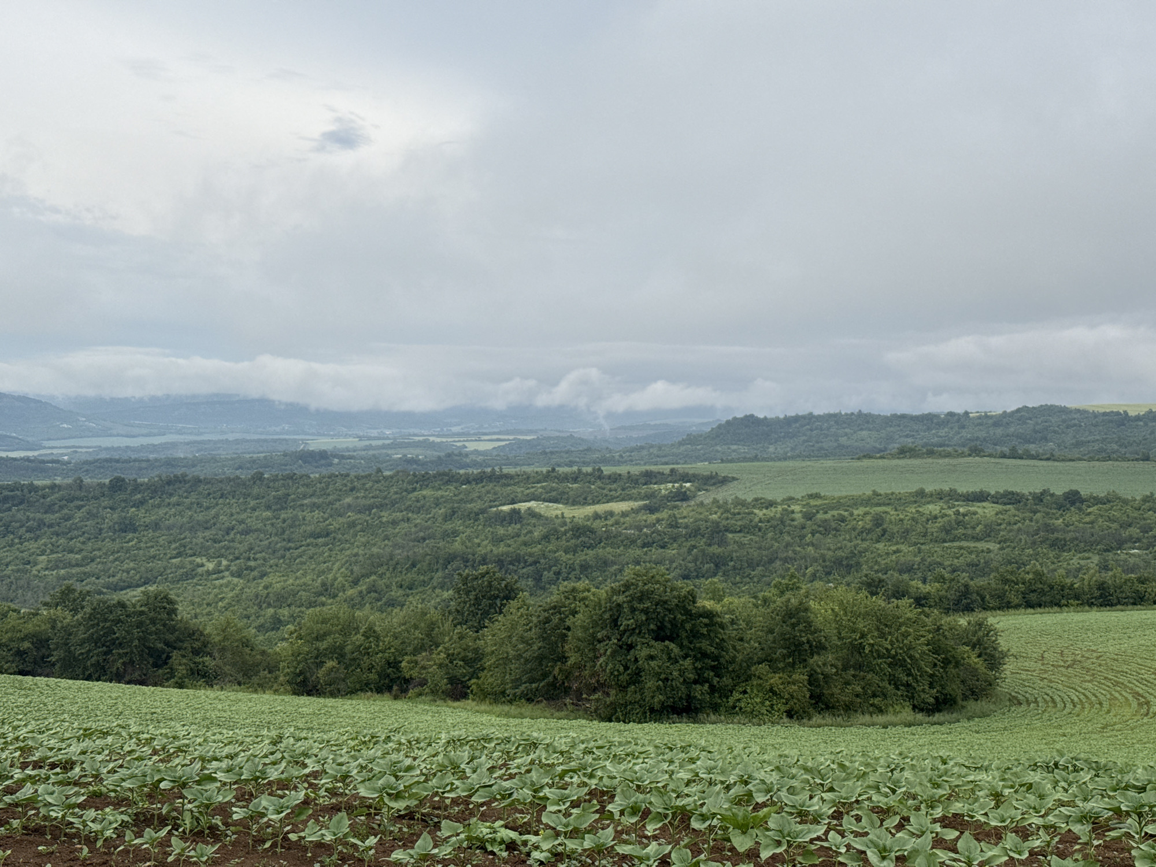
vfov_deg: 30.3
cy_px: 434
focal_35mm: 48
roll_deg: -0.5
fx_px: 1603
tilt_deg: -0.8
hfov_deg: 39.7
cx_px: 578
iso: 64
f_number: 1.78
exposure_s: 1/2146
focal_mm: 6.76
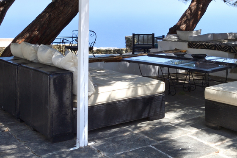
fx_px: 395
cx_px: 286
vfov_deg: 21.1
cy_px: -28
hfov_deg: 28.8
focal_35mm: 60
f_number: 16
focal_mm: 21
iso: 100
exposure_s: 1/40
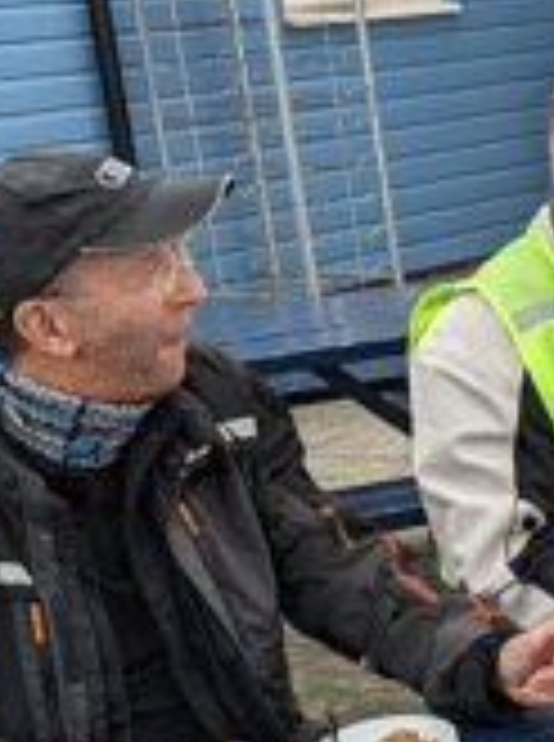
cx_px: 869
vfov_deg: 18.6
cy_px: 594
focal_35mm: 105
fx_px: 2249
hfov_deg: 13.2
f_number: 1.73
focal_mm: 4.38
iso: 50
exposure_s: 1/734
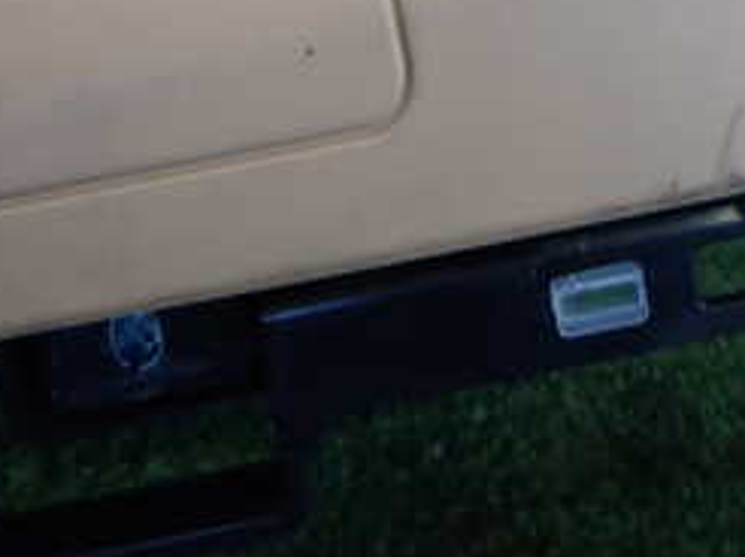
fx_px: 1312
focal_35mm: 61
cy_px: -18
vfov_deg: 22.9
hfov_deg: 31.5
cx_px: 475
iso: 200
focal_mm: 4.5
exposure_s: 1/100
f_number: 2
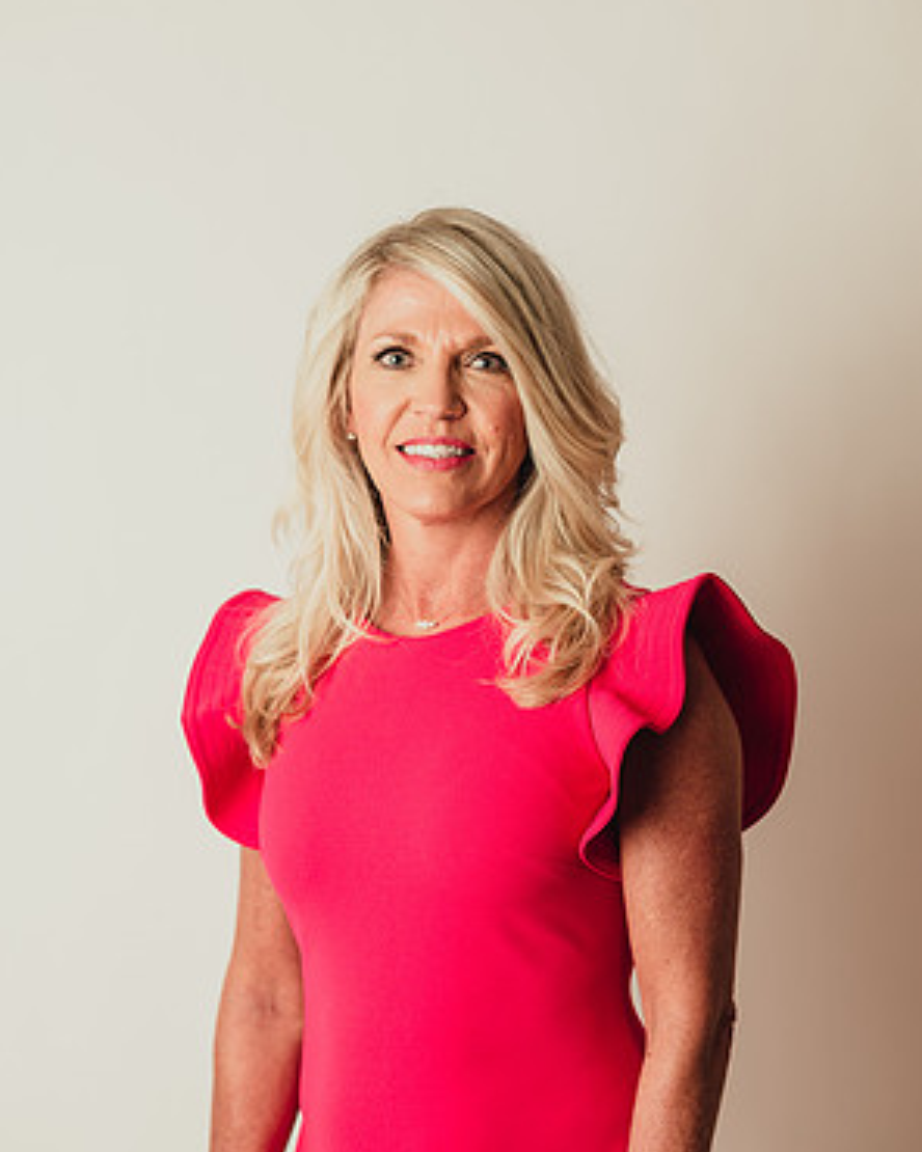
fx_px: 3309
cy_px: 607
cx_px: 464
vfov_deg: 19.8
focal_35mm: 97
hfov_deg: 15.9
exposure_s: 1/160
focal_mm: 85
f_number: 2.8
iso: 160
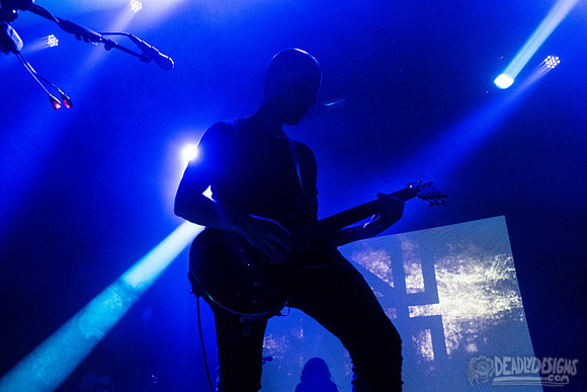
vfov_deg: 38.3
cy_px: 233
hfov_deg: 53.3
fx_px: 561
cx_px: 166
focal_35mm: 34
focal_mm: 24
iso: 3200
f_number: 3.2
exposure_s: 1/160
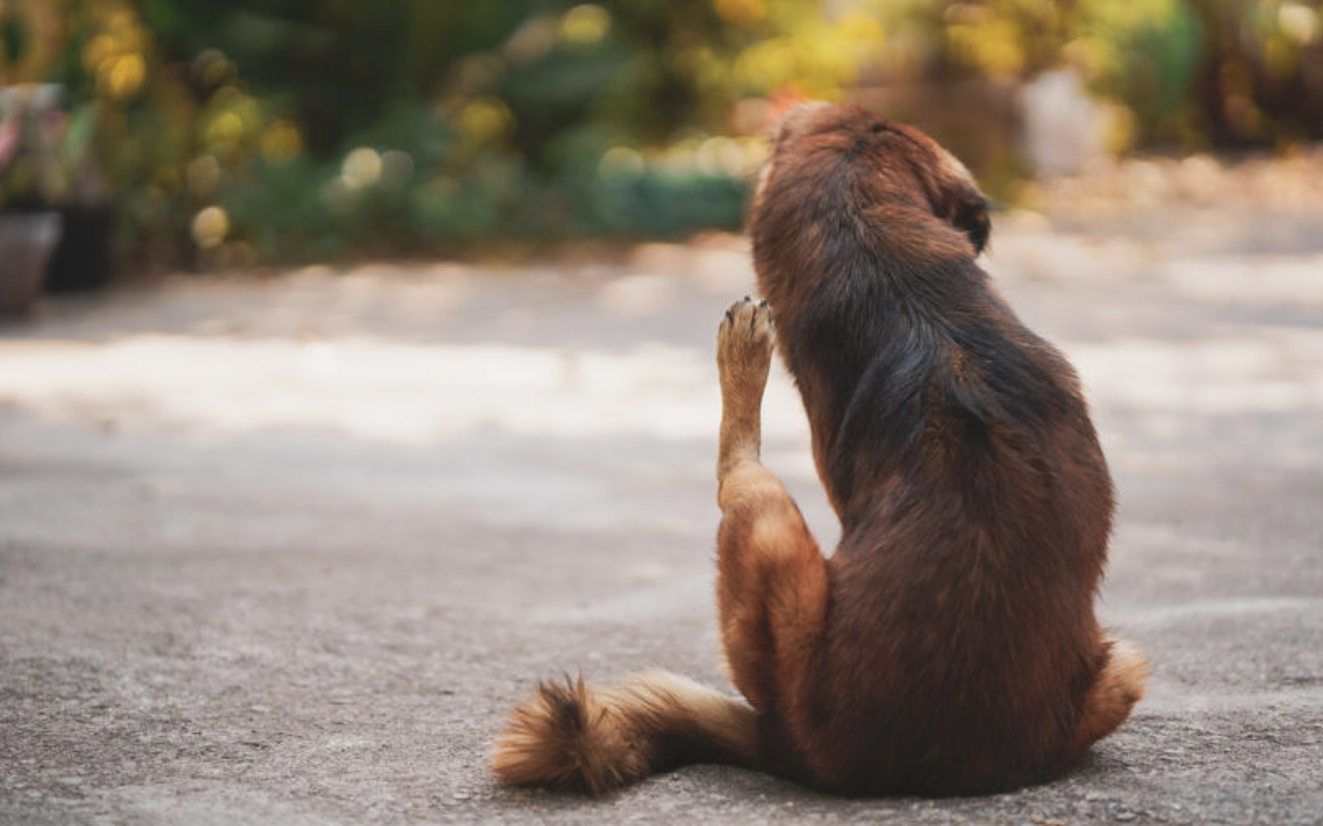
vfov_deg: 15.0
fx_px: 3136
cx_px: 661
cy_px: 402
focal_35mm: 87
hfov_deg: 23.8
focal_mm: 85
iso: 100
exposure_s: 1/2000
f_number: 1.4
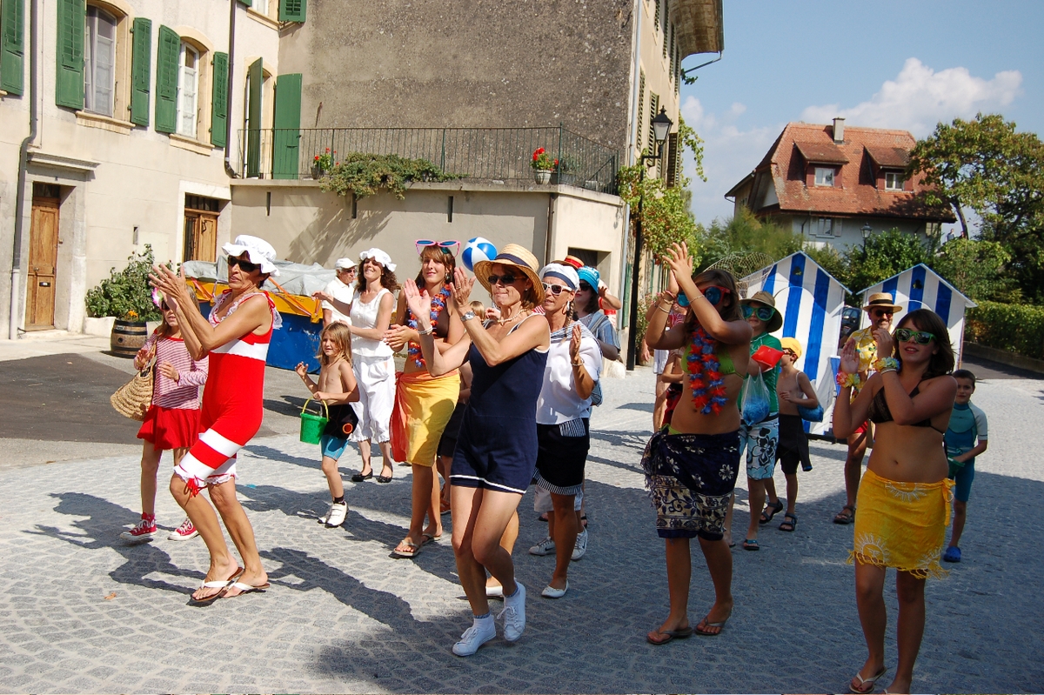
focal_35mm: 39
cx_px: 522
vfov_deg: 34.2
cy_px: 348
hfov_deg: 49.6
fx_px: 1130
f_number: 4.5
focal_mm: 26
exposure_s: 1/1250
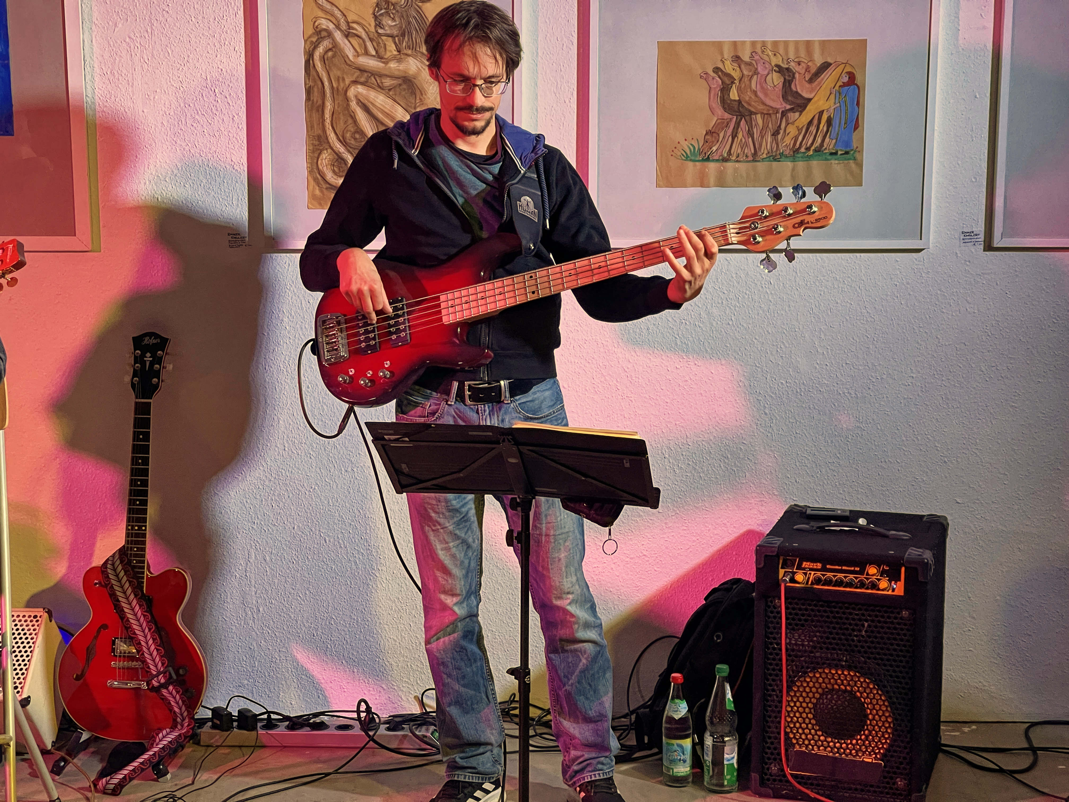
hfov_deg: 30.3
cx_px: 534
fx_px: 1976
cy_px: 401
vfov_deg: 22.9
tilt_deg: -10.1
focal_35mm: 64
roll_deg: +0.1
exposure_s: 1/102
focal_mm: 7.5
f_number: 2.2
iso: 160
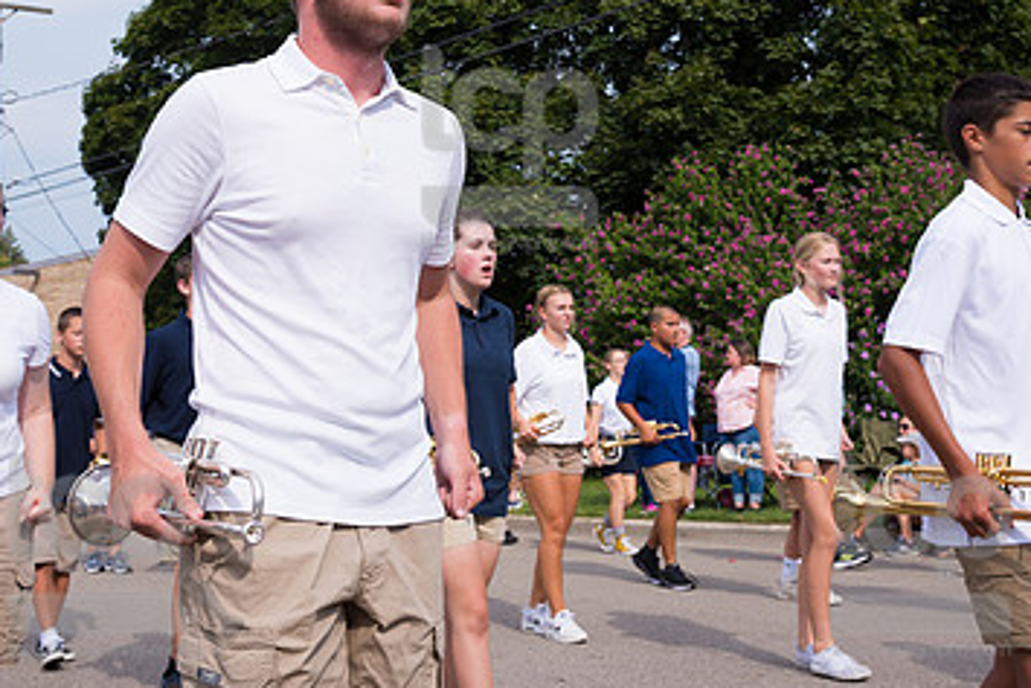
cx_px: 511
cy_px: 150
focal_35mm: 49
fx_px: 1404
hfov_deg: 40.3
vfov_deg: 27.1
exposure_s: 1/500
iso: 125
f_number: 6.3
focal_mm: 30
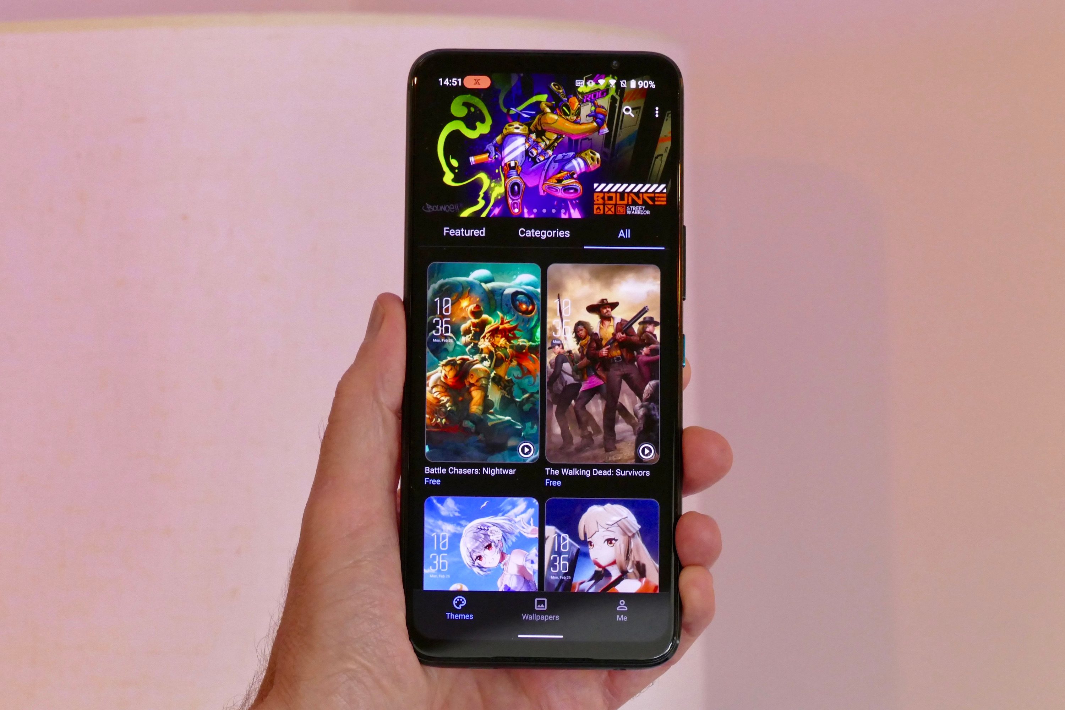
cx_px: 532
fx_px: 4112
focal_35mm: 139
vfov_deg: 9.9
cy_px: 355
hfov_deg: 14.8
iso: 1600
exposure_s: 1/80
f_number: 4.5
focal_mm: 50.69
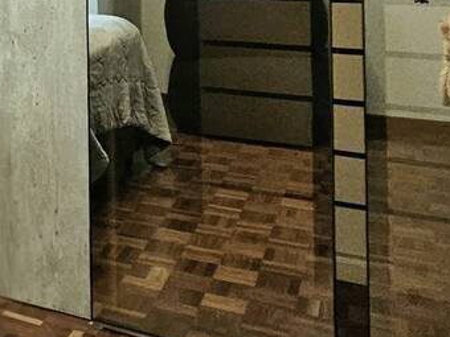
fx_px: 715
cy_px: -78
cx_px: -180
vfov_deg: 23.9
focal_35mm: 55
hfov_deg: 27.3
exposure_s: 1/100
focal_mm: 2.2
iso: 320
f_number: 2.2
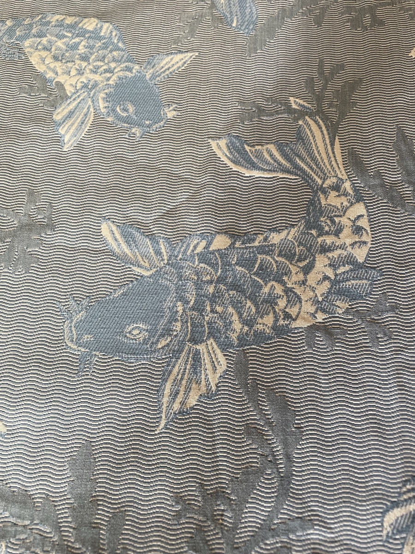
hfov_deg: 53.1
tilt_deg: -70.4
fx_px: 416
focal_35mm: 26
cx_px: 208
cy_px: 277
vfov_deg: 67.3
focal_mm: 4.2
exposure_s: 1/60
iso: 125
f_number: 1.6
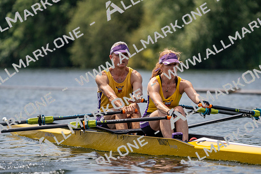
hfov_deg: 5.7
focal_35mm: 362
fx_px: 2625
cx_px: 130
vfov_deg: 3.8
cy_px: 87
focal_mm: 362
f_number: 6.3
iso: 250
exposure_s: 1/1600
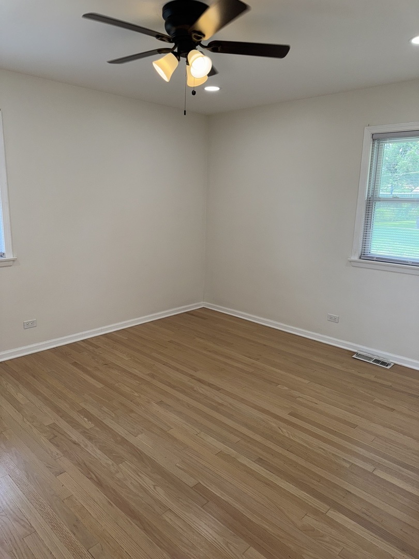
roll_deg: -0.3
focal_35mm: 24
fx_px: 387
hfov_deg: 56.8
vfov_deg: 71.6
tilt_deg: -11.9
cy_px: 280
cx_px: 210
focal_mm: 6.76
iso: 50
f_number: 1.78
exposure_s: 1/347
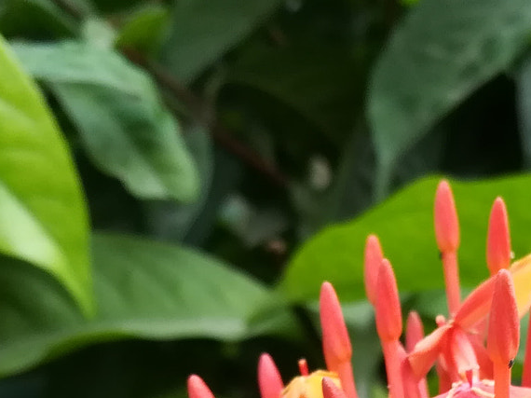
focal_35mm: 73
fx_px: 1119
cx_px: 446
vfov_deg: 18.7
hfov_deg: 26.1
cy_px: 515
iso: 80
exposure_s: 1/50
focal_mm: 3.83
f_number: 2.2
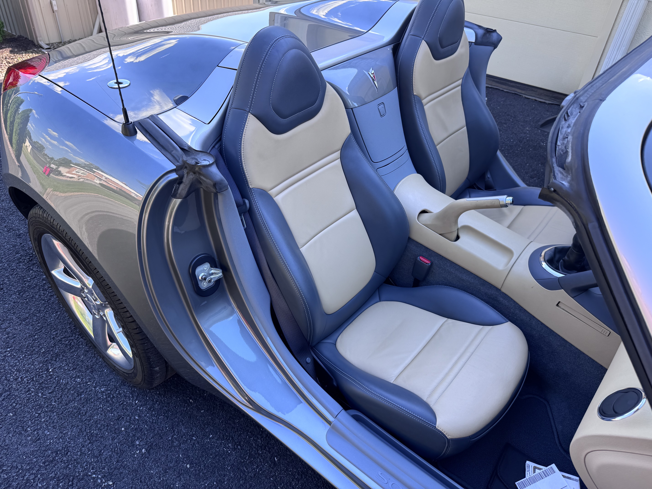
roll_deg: -4.5
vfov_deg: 56.8
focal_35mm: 24
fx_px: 452
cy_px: 244
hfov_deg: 71.6
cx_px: 326
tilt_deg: -36.6
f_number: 1.78
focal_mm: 6.76
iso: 80
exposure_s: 1/352
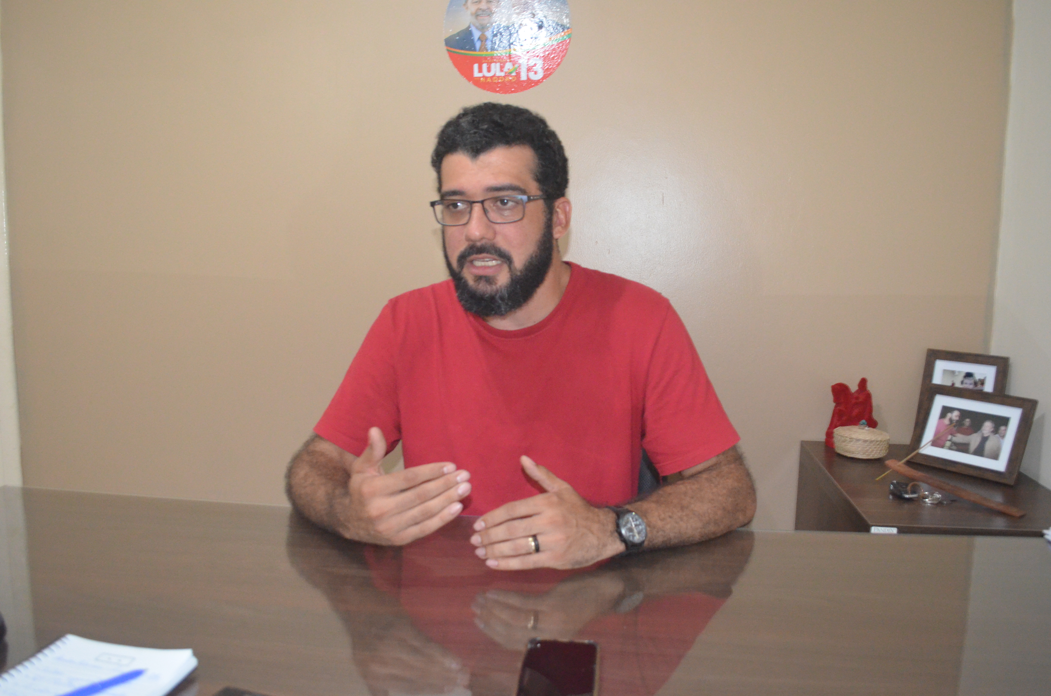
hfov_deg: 67.5
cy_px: 348
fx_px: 787
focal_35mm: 27
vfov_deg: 47.7
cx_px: 526
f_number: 3.5
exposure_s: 1/60
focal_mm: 18
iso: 3200
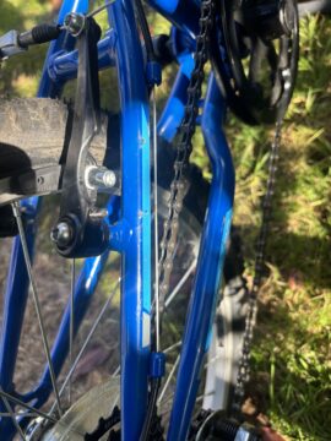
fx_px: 331
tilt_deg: -56.2
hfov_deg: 53.1
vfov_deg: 67.3
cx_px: 166
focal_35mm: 26
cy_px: 220
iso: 50
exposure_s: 1/279
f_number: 1.6
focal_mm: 5.96
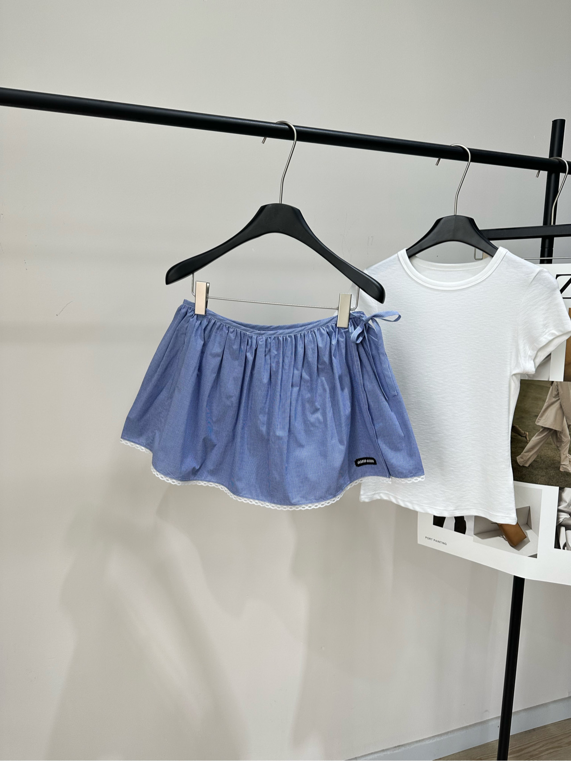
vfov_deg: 71.6
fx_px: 528
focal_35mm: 24
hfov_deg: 56.8
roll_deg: -1.2
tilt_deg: -8.5
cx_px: 286
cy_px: 380
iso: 64
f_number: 1.78
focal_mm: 6.86
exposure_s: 1/160
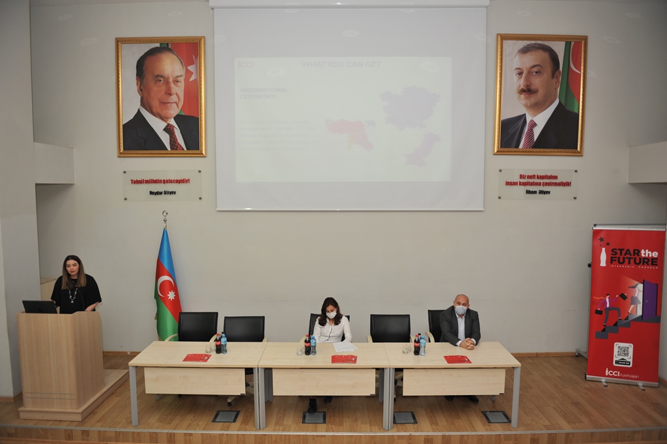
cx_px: 334
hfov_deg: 73.8
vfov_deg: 53.1
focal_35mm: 24
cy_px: 222
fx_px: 444
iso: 400
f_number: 2.8
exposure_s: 1/60
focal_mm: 24
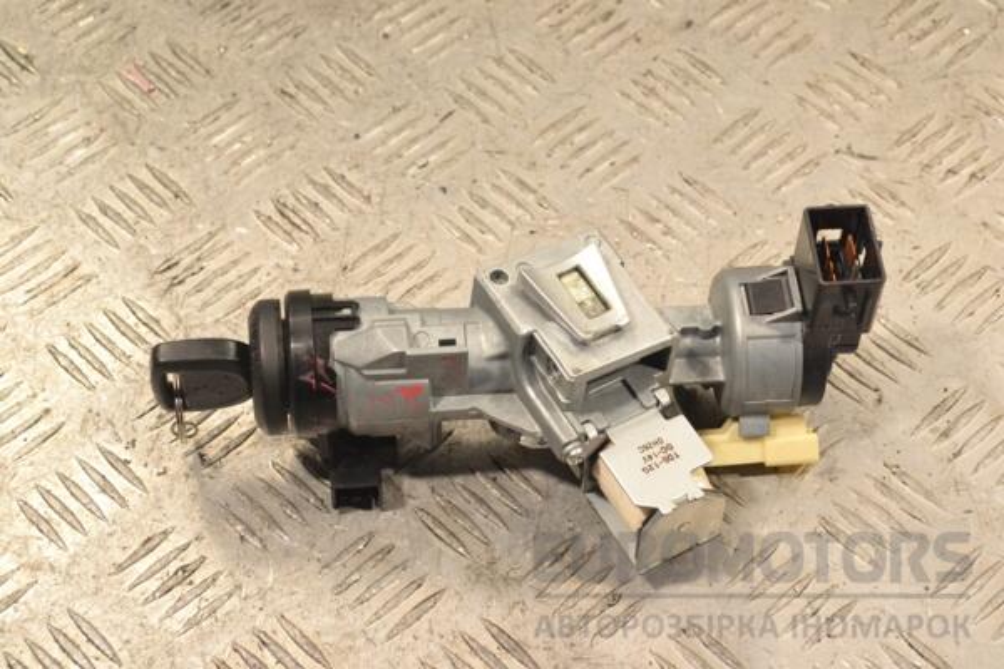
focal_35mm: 82
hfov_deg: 24.6
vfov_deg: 16.6
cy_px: 334
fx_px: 2301
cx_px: 502
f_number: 9
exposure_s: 1/320
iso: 3200
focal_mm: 55
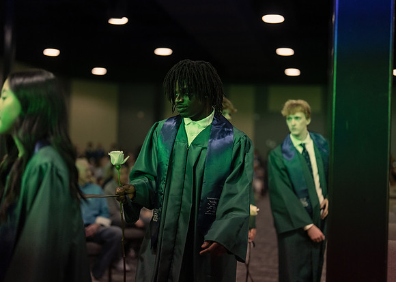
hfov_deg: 36.7
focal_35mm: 53
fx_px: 597
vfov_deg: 26.6
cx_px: 198
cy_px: 141
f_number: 1.2
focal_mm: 50
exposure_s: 1/500
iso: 1250
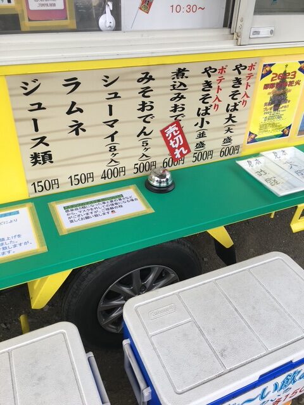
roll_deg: -3.2
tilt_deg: -35.2
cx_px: 152
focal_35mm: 29
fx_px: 340
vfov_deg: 61.7
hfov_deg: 48.2
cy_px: 202
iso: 25
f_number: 2.2
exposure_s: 1/223
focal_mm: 4.15
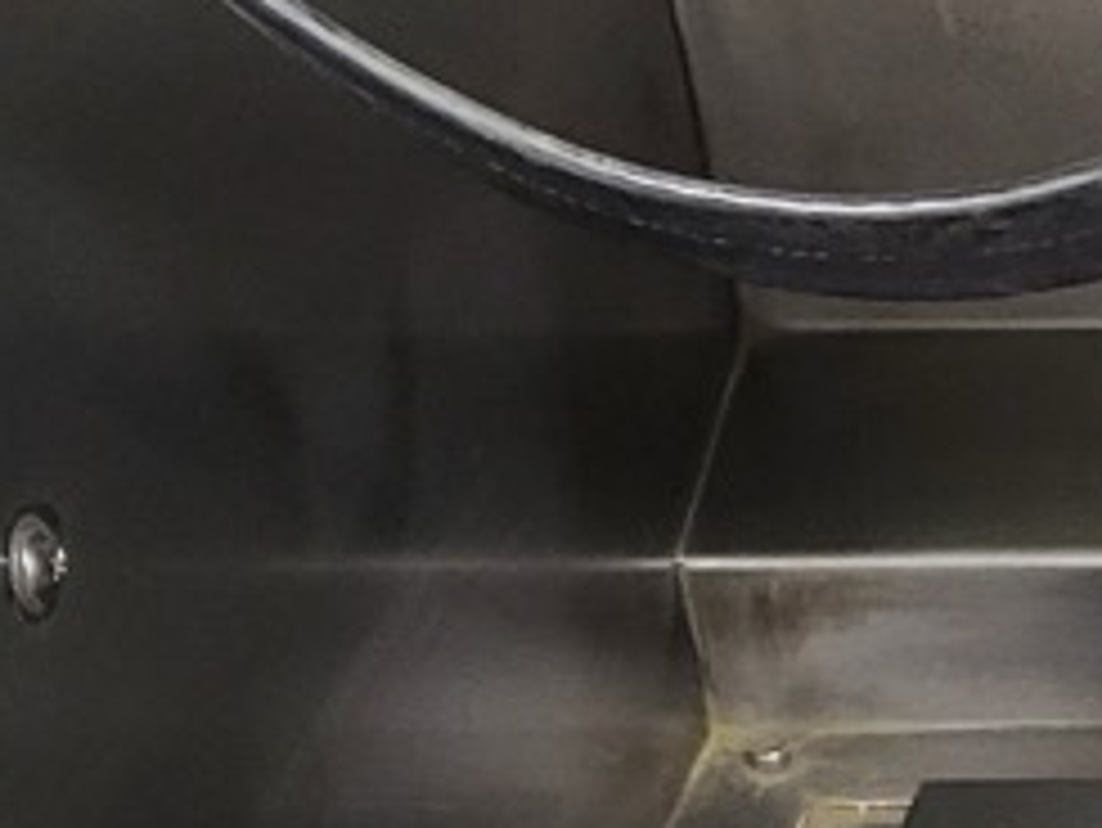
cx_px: 2244
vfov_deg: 10.5
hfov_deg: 12.6
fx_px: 4332
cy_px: 1274
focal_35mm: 136
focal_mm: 5.4
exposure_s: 1/40
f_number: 1.8
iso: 400
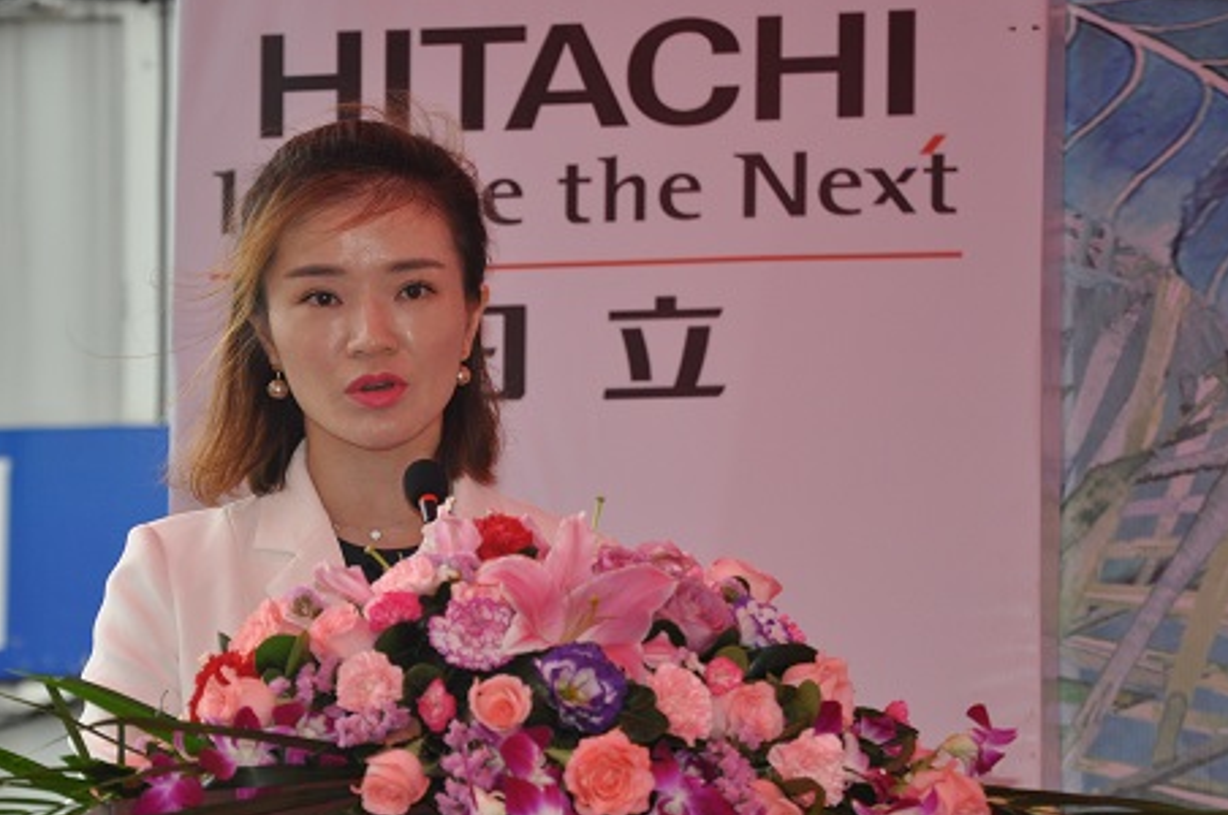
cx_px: 508
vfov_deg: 8.1
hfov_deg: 12.2
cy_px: 458
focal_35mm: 168
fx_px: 5722
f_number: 6.3
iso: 800
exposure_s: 1/200
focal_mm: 92
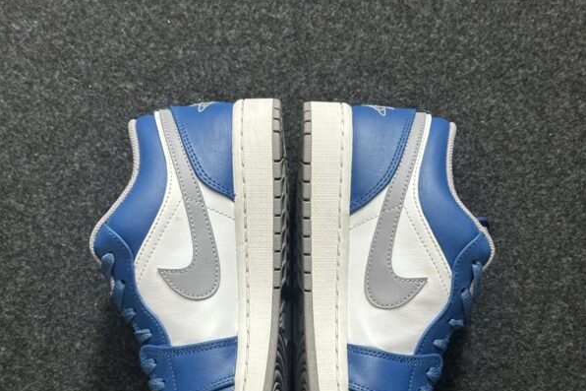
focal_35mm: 67
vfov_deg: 20.0
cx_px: 294
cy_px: 326
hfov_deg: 30.1
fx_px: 1090
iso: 200
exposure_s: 1/36
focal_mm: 6.86
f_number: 1.78
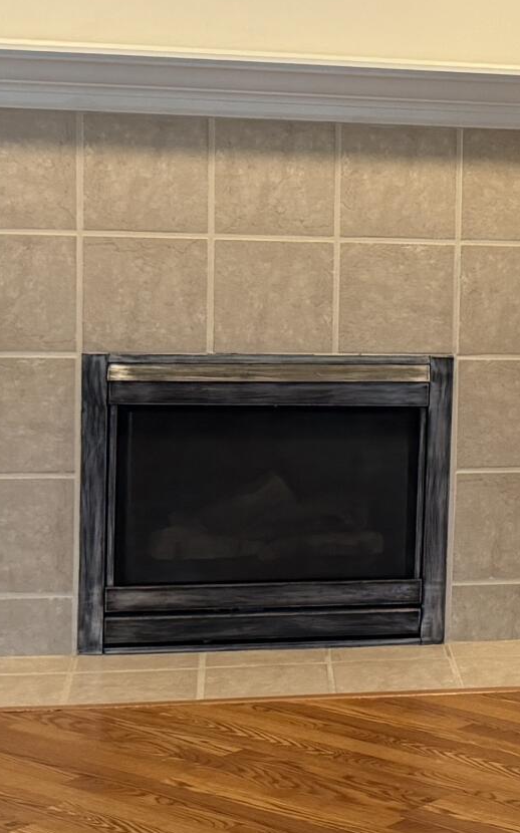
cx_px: 870
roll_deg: -1.4
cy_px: 312
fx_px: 2088
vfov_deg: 22.5
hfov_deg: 13.1
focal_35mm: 92
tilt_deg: -7.0
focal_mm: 6.76
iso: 160
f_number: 1.78
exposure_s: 1/60
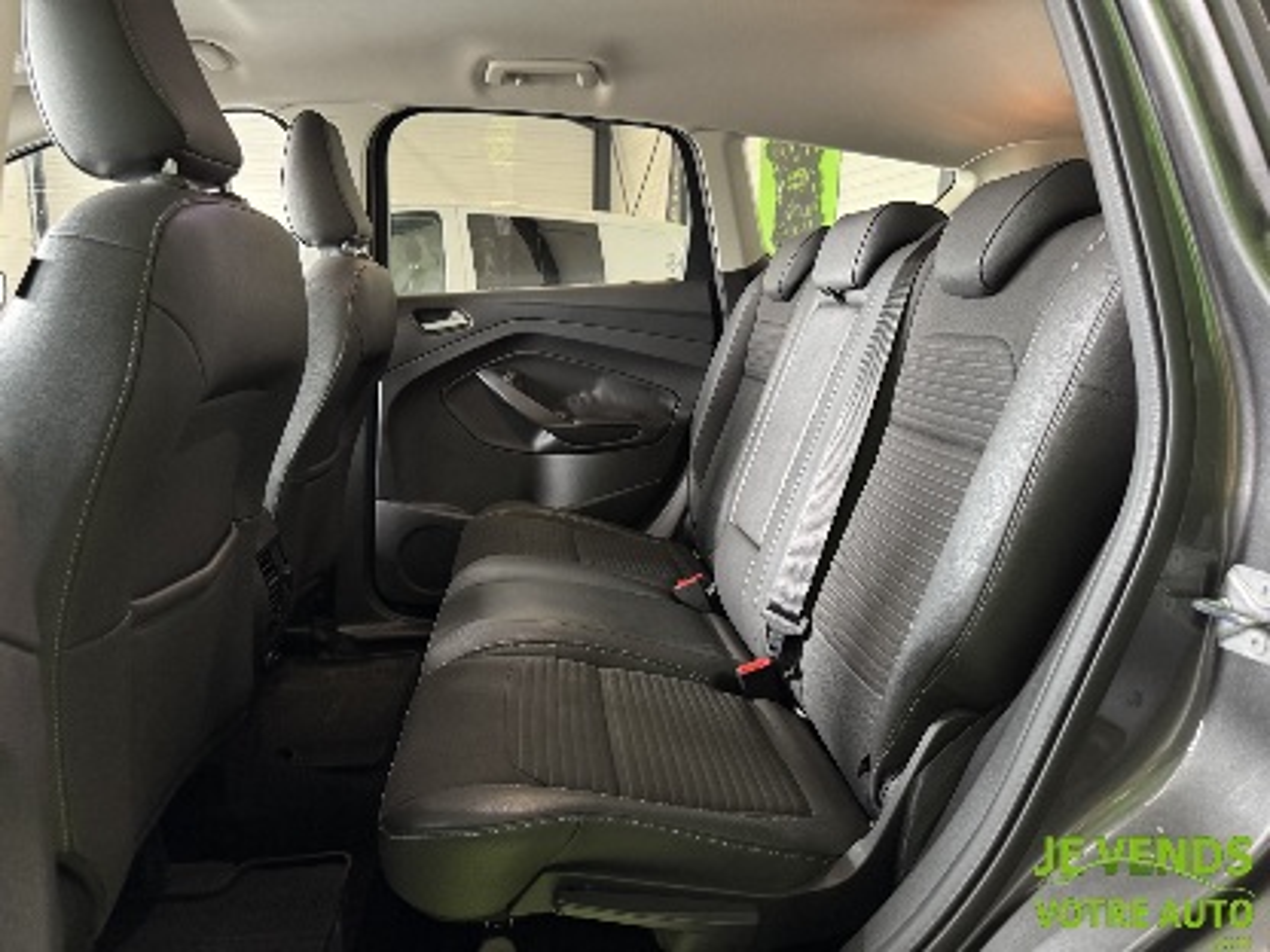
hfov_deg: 71.6
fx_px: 881
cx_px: 635
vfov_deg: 56.8
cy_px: 476
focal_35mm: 24
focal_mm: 6.76
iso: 800
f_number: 1.78
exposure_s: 1/46
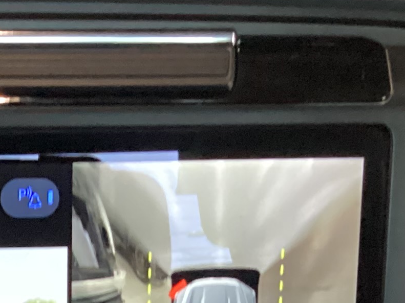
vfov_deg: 10.8
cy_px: 553
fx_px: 1497
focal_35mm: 128
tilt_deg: -24.3
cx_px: -45
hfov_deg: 15.0
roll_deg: -1.5
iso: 640
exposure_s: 1/25
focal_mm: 3.3
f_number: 2.4
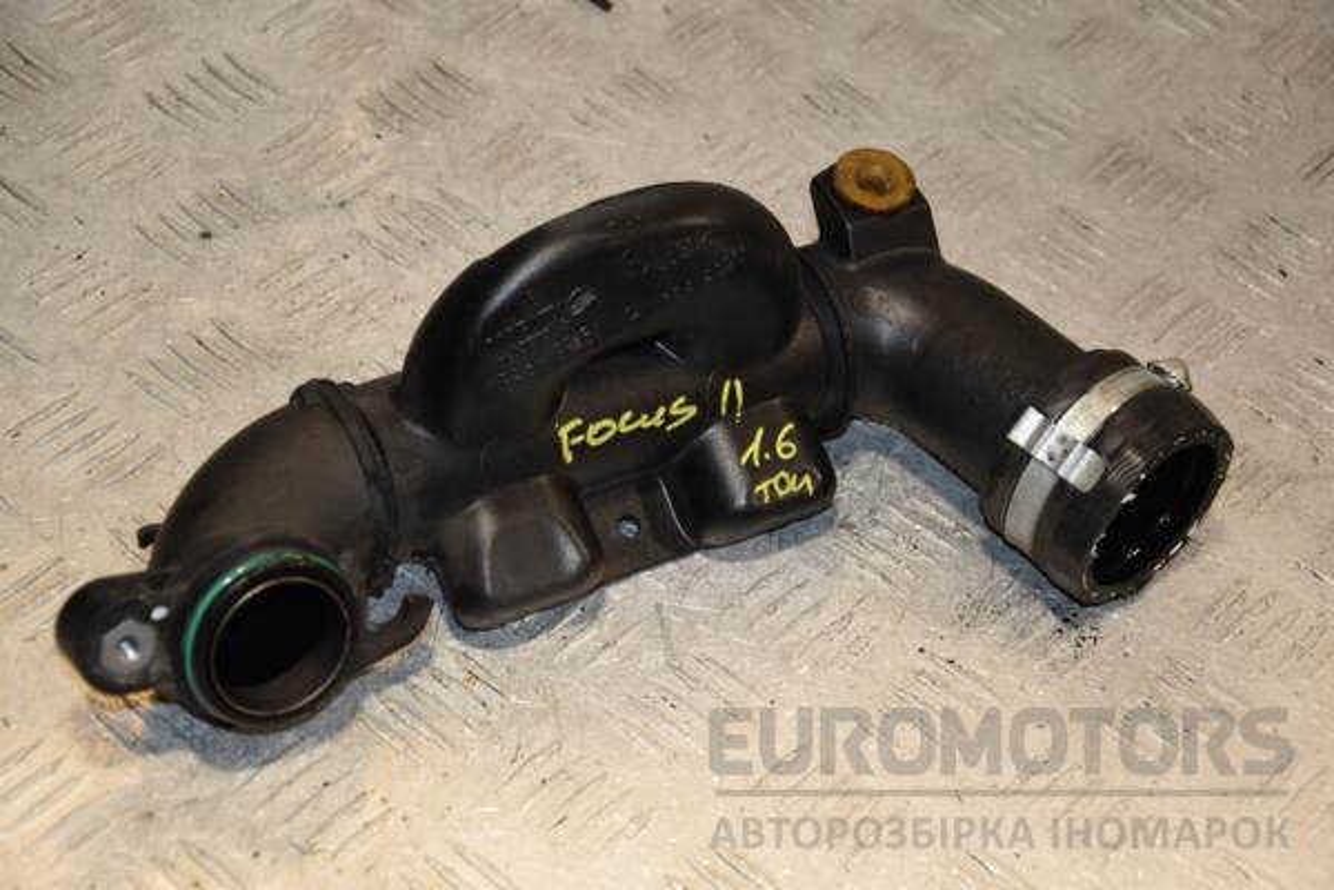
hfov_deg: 23.4
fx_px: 3224
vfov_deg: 15.7
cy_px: 445
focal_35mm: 87
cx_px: 667
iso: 800
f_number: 5
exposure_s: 1/200
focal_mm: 58
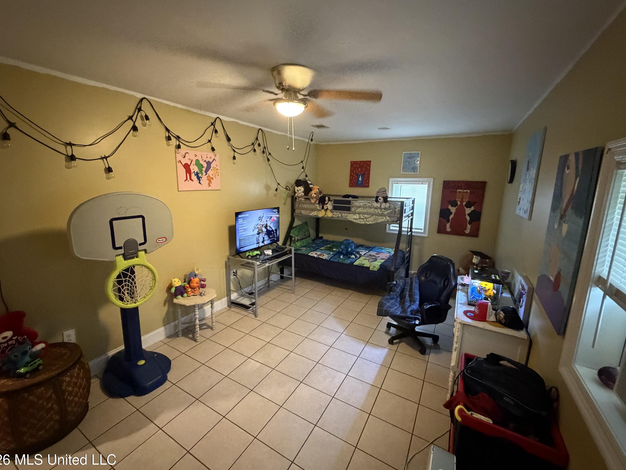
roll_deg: -0.2
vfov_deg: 81.7
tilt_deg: -10.4
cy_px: 231
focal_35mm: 15
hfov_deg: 98.1
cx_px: 303
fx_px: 271
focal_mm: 2.22
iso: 1250
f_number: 2.2
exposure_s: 1/40
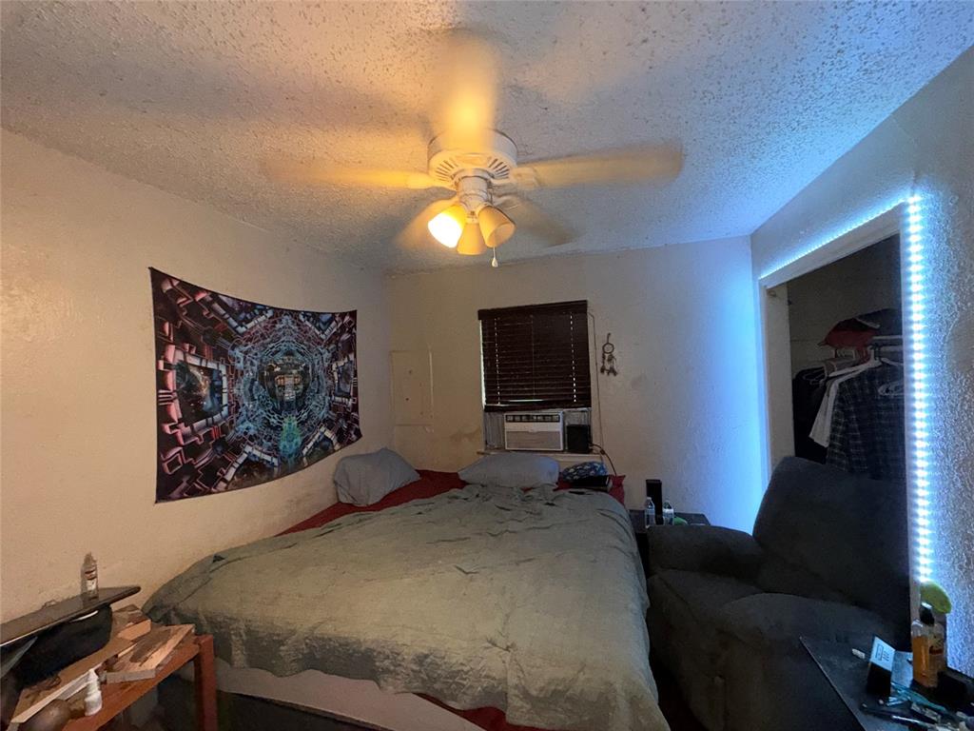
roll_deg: +3.5
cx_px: 487
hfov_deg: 102.1
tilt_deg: -2.0
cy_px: 366
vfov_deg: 85.7
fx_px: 394
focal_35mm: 14
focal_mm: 2.22
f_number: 2.2
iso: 100
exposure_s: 1/60
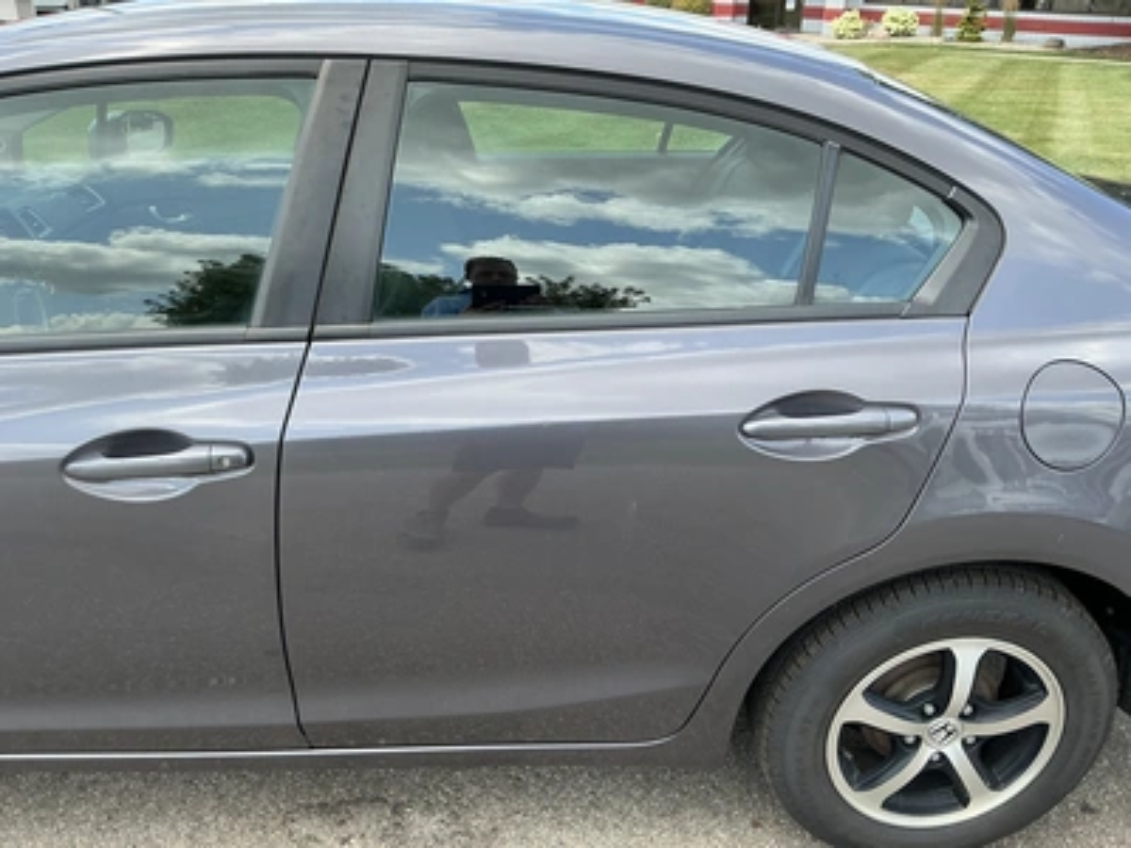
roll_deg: -2.4
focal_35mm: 28
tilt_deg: -23.6
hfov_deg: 63.4
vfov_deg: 49.7
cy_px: 424
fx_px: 915
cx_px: 566
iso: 25
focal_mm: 3
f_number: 1.8
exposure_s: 1/346
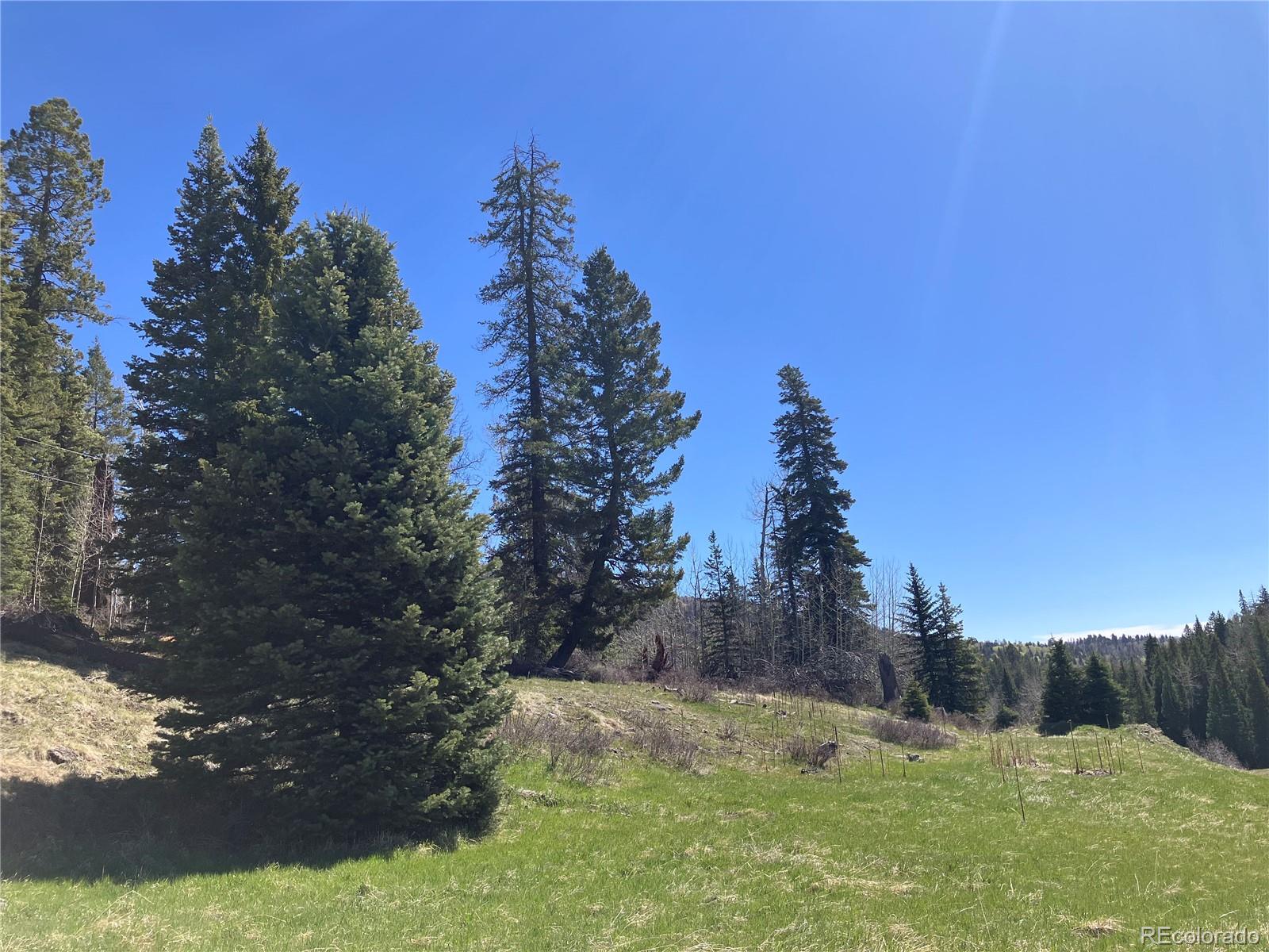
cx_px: 634
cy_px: 476
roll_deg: +4.4
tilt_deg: +15.2
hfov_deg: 63.4
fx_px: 1026
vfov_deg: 49.7
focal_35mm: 28
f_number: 1.8
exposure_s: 1/1869
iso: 32
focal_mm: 3.99
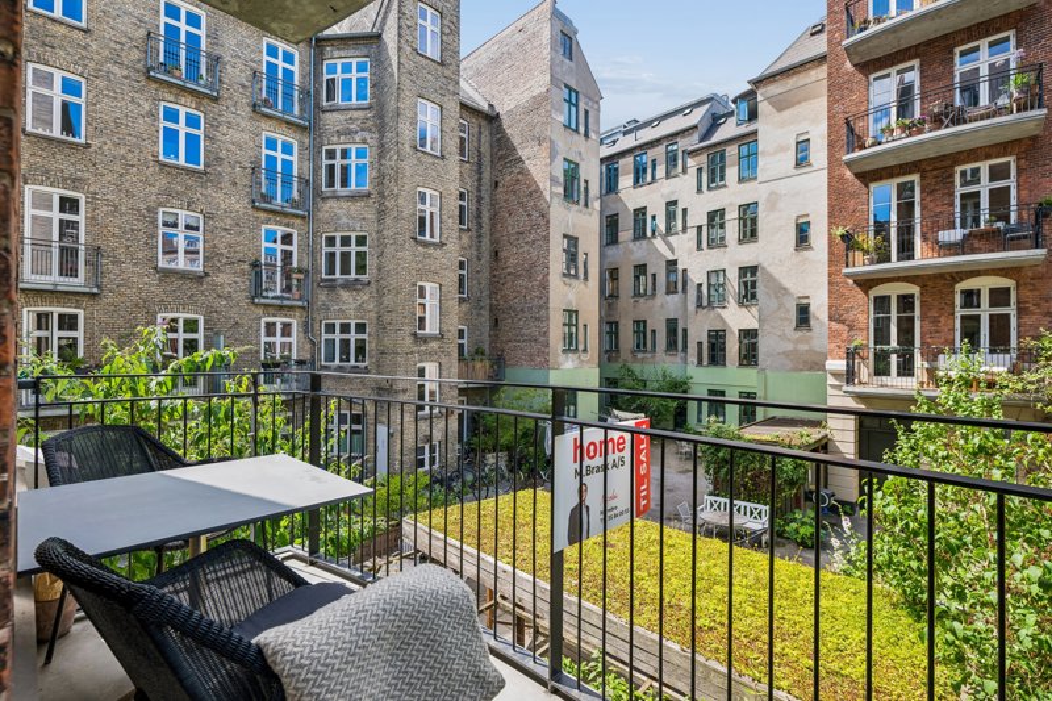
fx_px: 467
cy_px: 350
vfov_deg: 73.7
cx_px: 526
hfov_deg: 96.7
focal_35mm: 16
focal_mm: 16
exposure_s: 1/125
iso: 160
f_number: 8
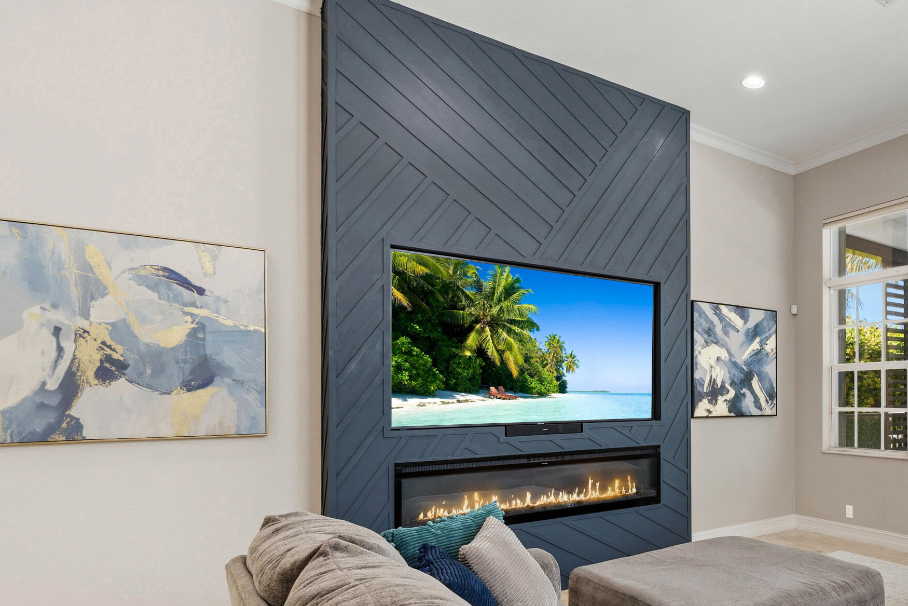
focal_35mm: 24
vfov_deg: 52.2
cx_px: 744
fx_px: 605
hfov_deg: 66.0
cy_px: 398
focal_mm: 14
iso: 250
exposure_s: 1/1.67
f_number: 9
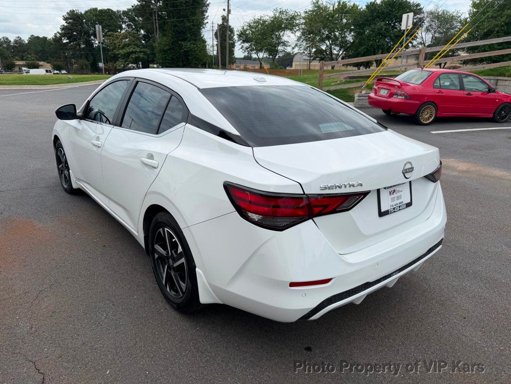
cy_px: 192
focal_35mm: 24
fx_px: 354
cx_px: 256
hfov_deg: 71.6
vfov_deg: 56.8
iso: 80
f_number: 1.78
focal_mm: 6.76
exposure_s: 1/5714
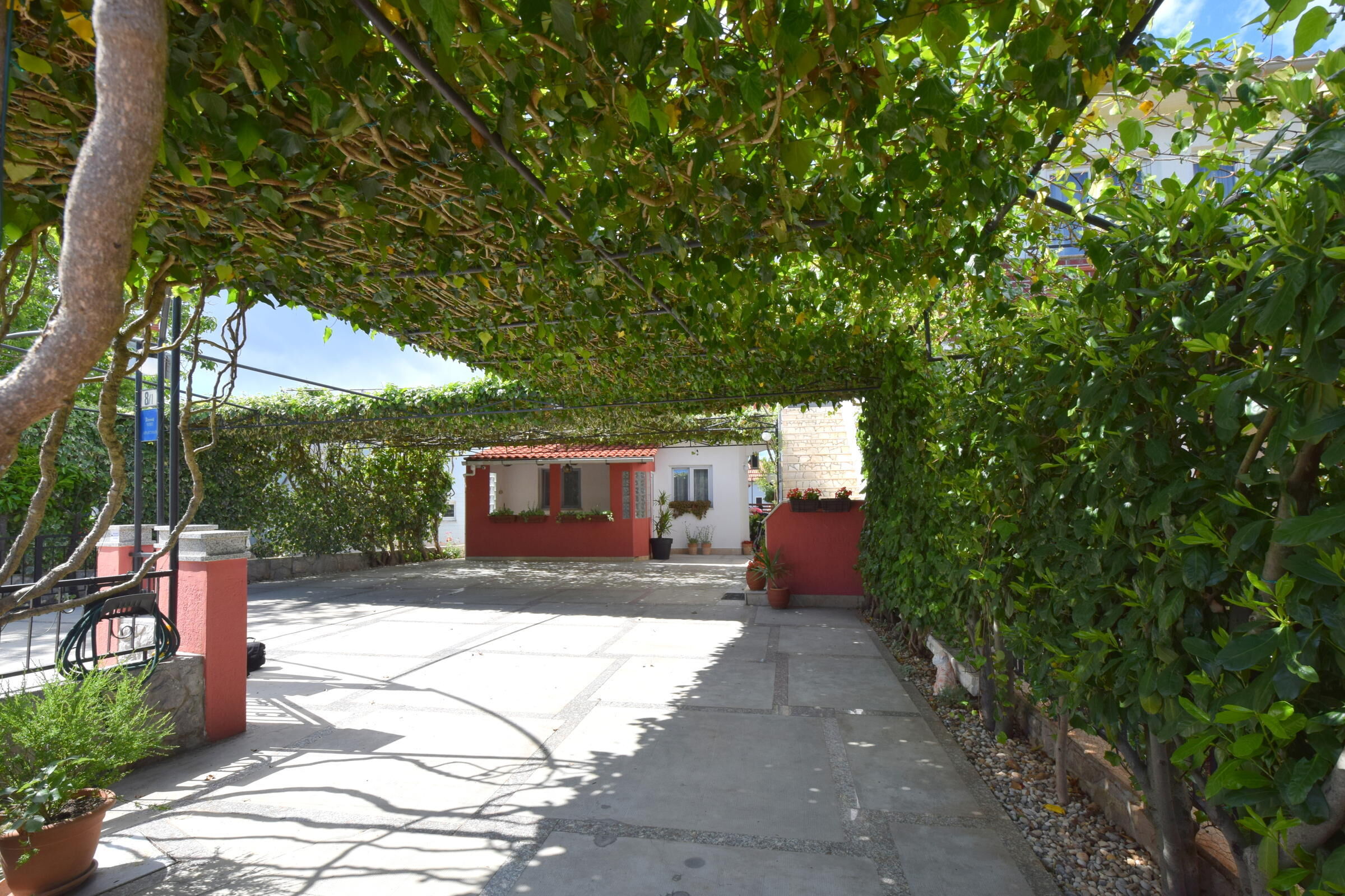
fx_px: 560
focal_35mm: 15
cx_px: 672
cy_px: 448
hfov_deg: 100.4
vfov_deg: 77.3
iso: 200
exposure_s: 1/320
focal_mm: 10
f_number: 9
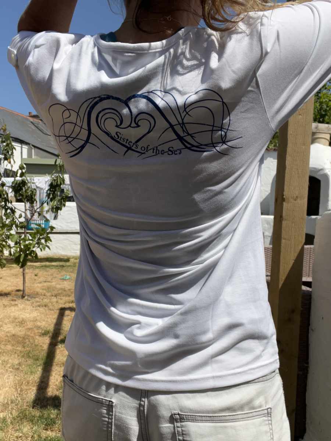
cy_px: 220
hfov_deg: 46.8
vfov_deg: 60.0
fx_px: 382
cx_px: 166
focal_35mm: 30
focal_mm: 2.7
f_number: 2.2
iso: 32
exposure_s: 1/1996
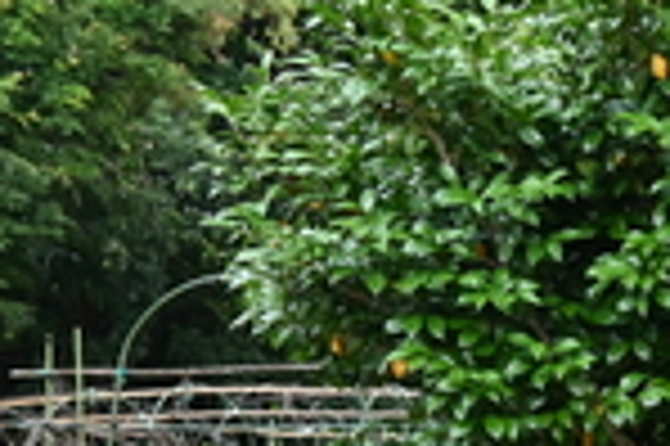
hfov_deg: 16.6
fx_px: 1915
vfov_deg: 12.4
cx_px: 1196
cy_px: 728
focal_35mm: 103
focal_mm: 16
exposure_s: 1/25
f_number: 6.3
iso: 1000
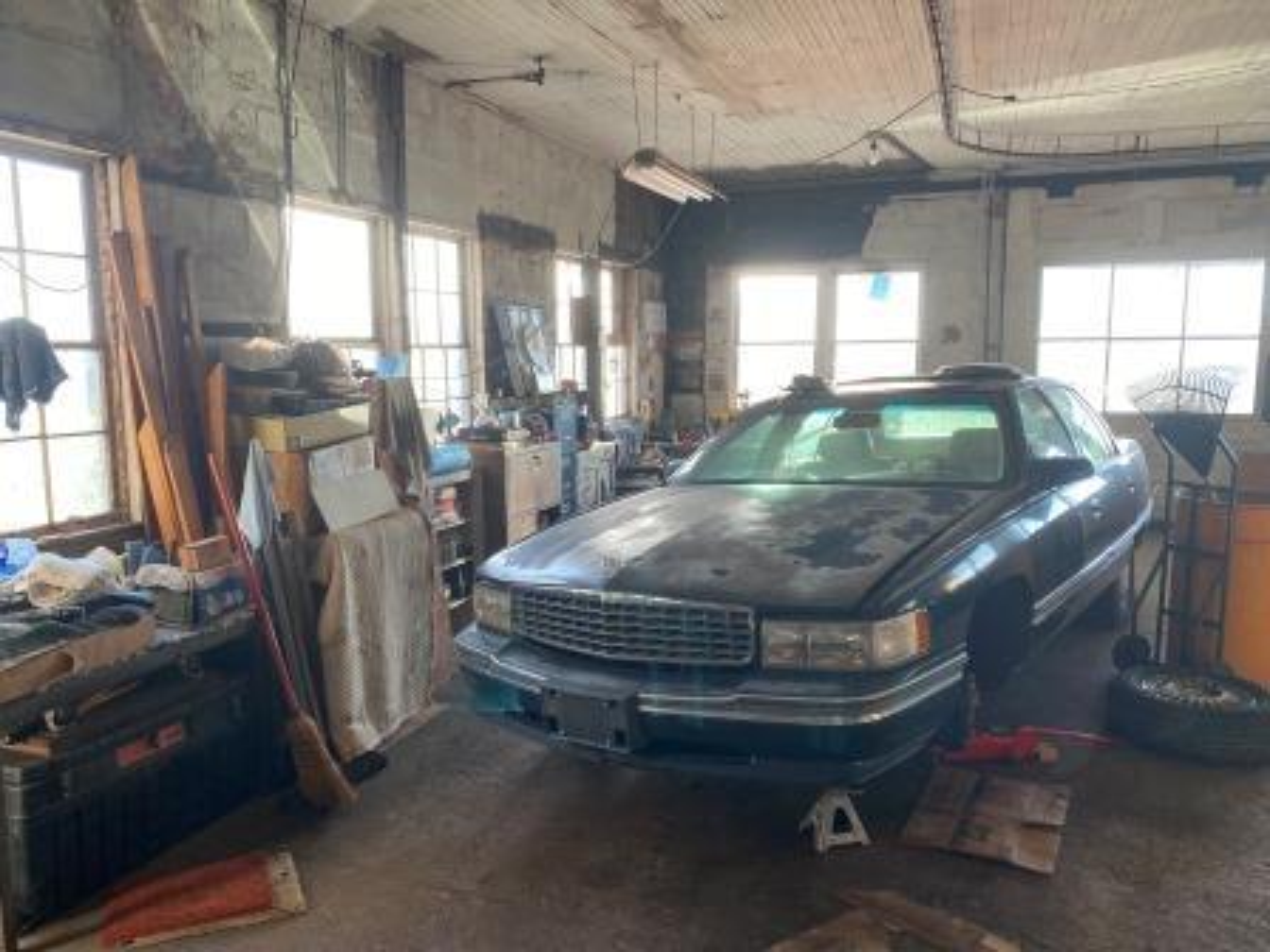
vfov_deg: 53.1
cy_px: 476
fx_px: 954
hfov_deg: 67.3
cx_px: 635
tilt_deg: -7.7
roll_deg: +0.2
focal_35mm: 26
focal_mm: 4.25
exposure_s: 1/121
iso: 100
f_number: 1.8
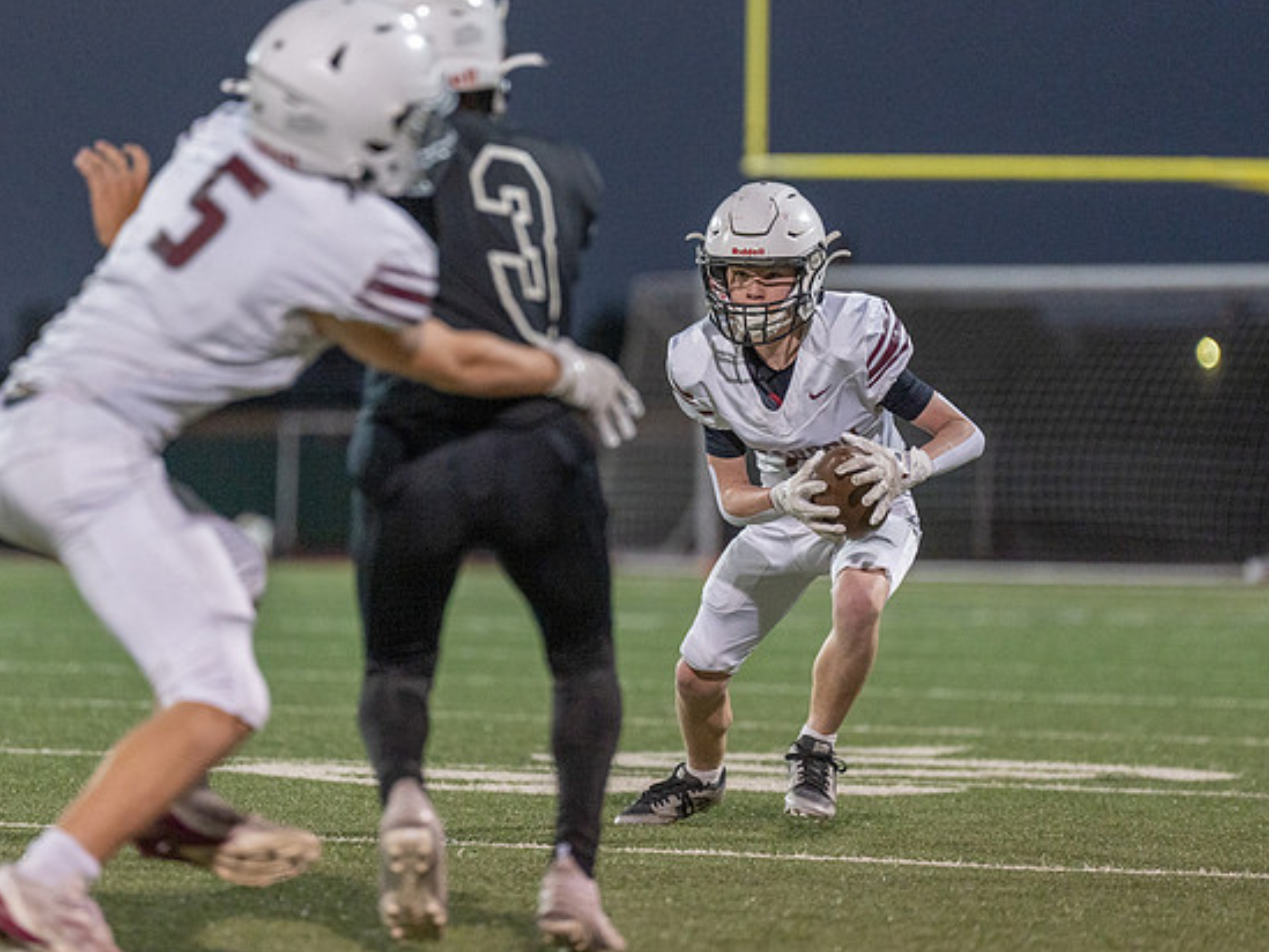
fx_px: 10084
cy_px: 408
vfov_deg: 5.4
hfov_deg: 7.2
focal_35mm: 275
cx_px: 550
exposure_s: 1/1000
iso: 1250
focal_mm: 200
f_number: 2.8
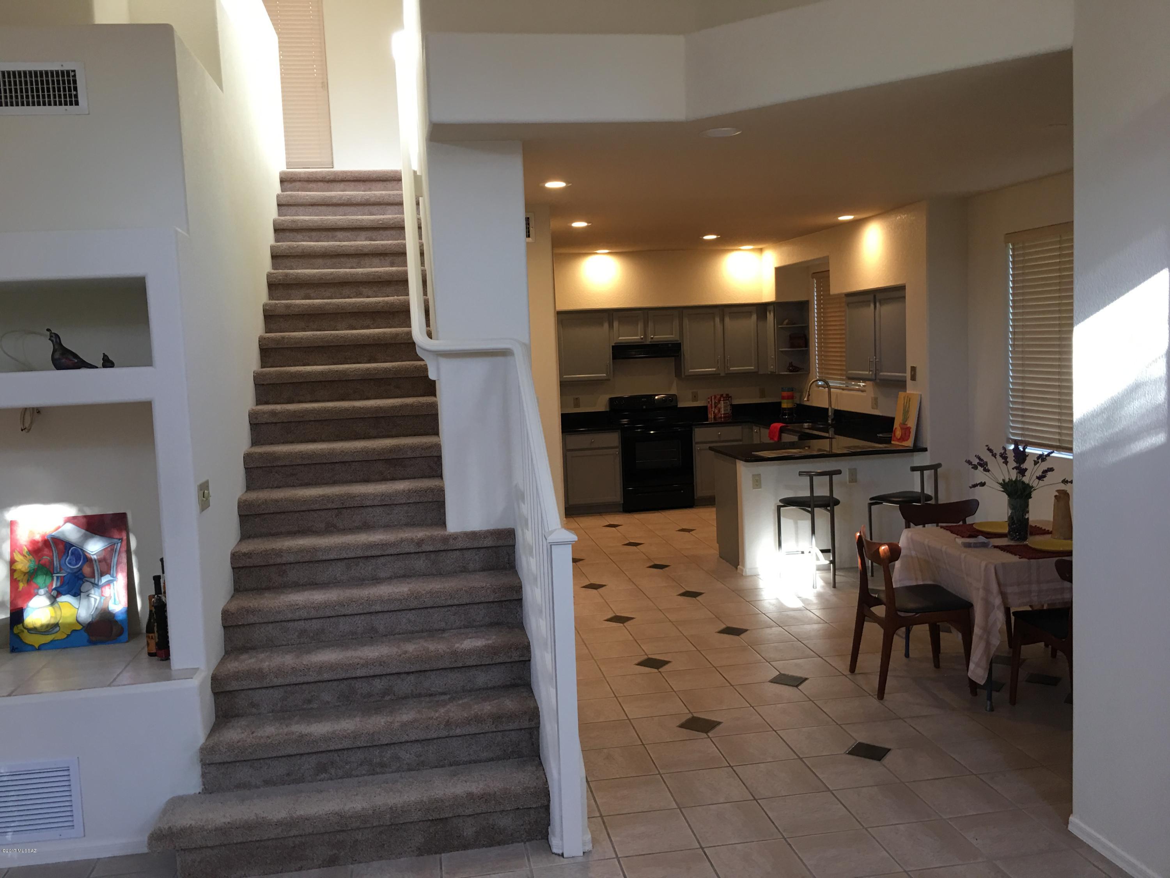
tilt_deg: -4.2
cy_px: 439
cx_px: 585
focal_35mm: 29
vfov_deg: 48.2
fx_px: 980
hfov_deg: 61.7
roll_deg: +2.3
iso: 32
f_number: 2.2
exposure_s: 1/15
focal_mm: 4.15
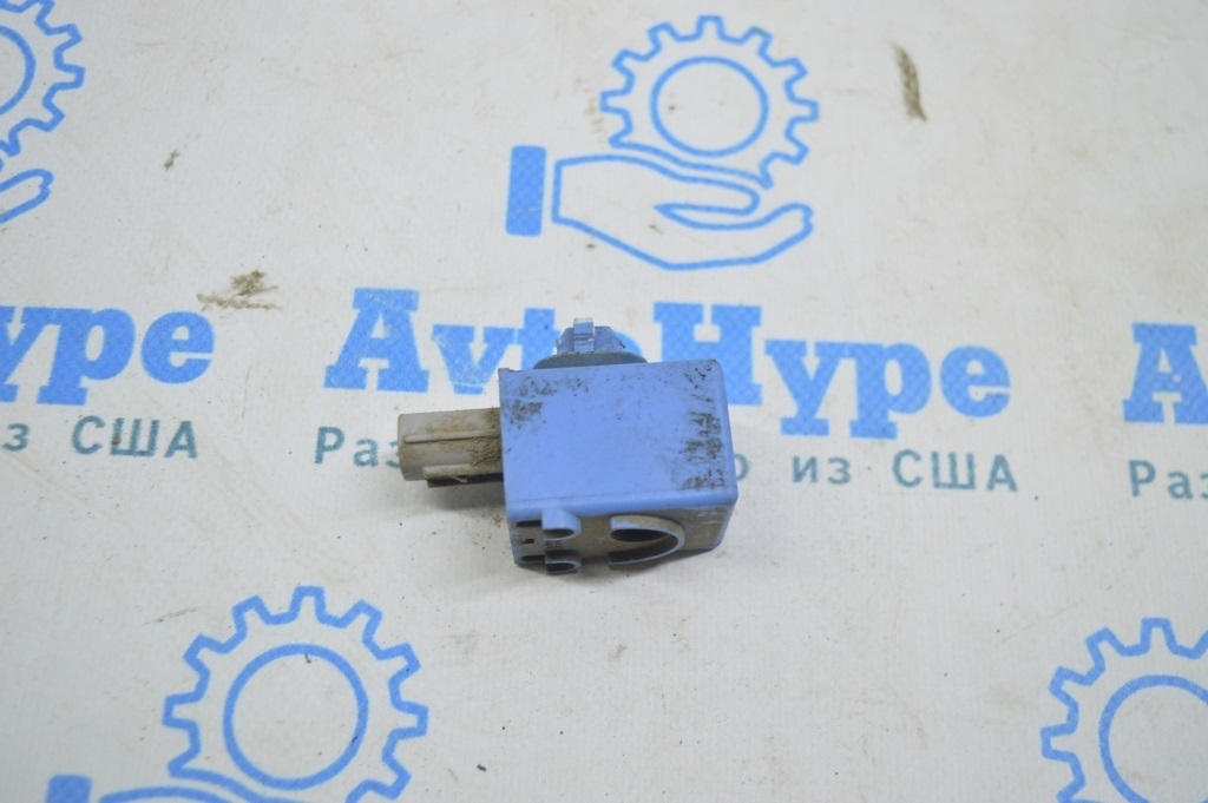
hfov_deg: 48.0
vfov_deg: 33.0
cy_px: 402
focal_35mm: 40
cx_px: 604
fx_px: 1358
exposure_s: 1/40
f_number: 4
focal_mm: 27
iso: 400
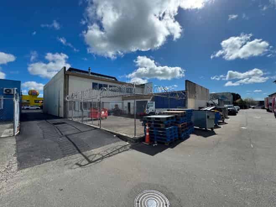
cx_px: 138
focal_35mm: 14
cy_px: 104
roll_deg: +0.6
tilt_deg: +2.6
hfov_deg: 102.1
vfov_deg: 85.6
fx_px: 112
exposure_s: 1/2342
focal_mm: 2.22
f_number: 2.2
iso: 50
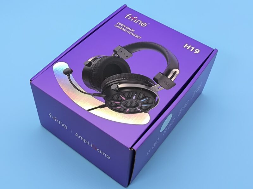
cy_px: 94
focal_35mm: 44
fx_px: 322
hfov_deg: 42.9
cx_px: 126
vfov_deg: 32.9
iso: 200
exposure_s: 1/100
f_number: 1.65
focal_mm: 6.14
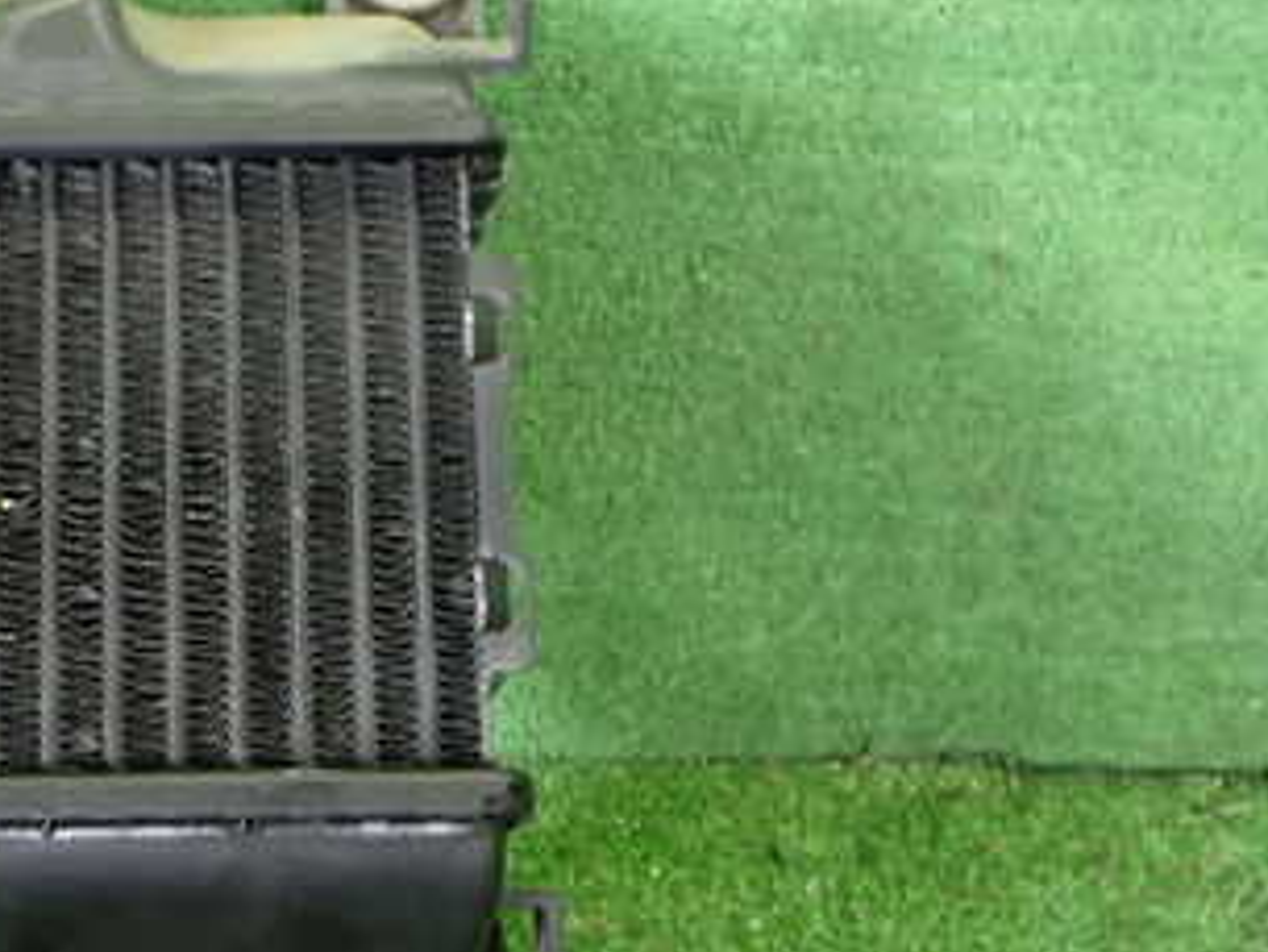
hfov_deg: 31.5
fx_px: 2162
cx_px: 191
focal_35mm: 59
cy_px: 524
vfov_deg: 24.8
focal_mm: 5.4
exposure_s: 1/30
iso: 640
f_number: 2.3
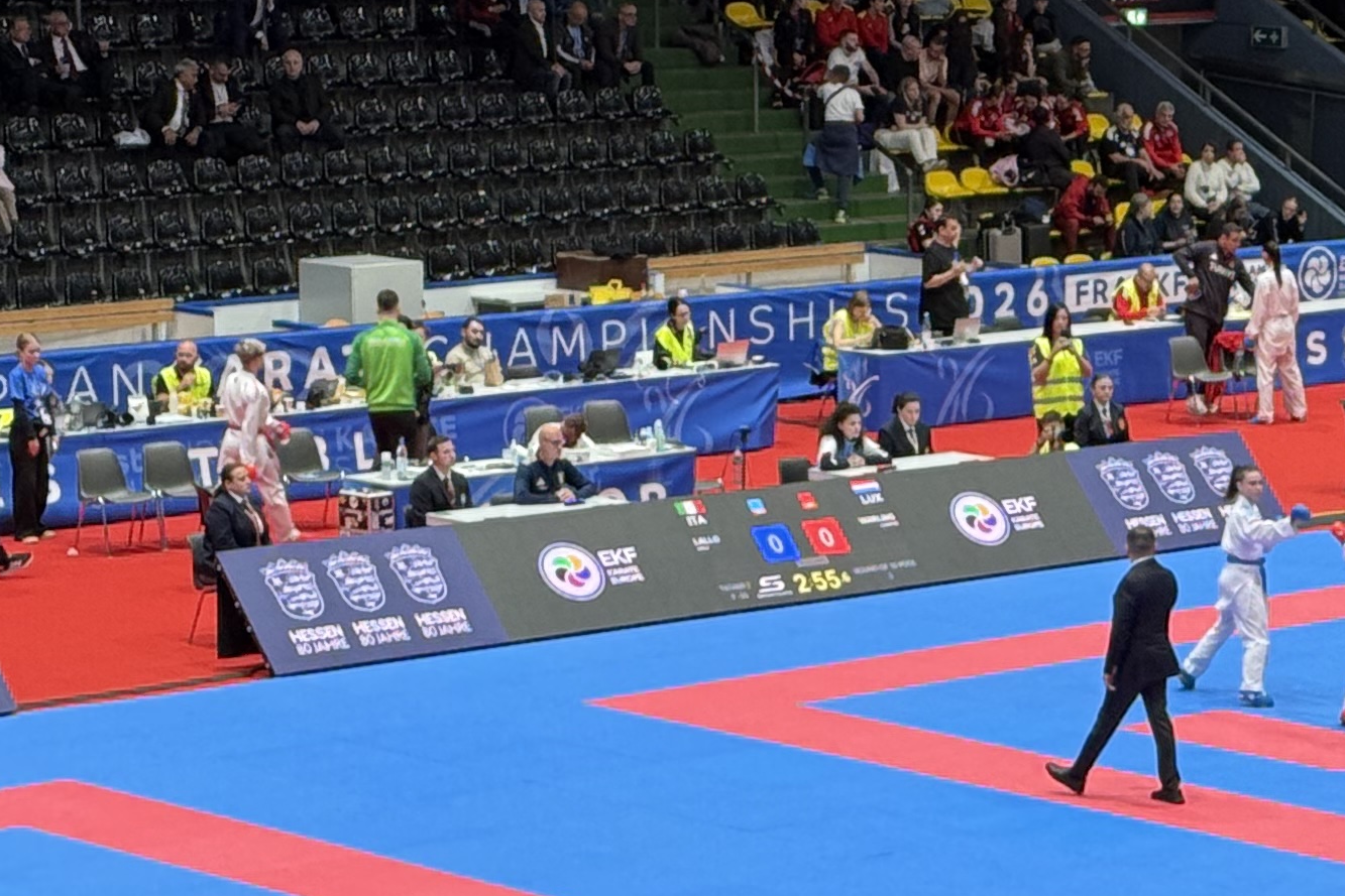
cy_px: 651
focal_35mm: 151
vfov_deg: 9.1
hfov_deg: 13.5
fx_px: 5642
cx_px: 1259
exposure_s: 1/62
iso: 100
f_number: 1.78
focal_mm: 6.76
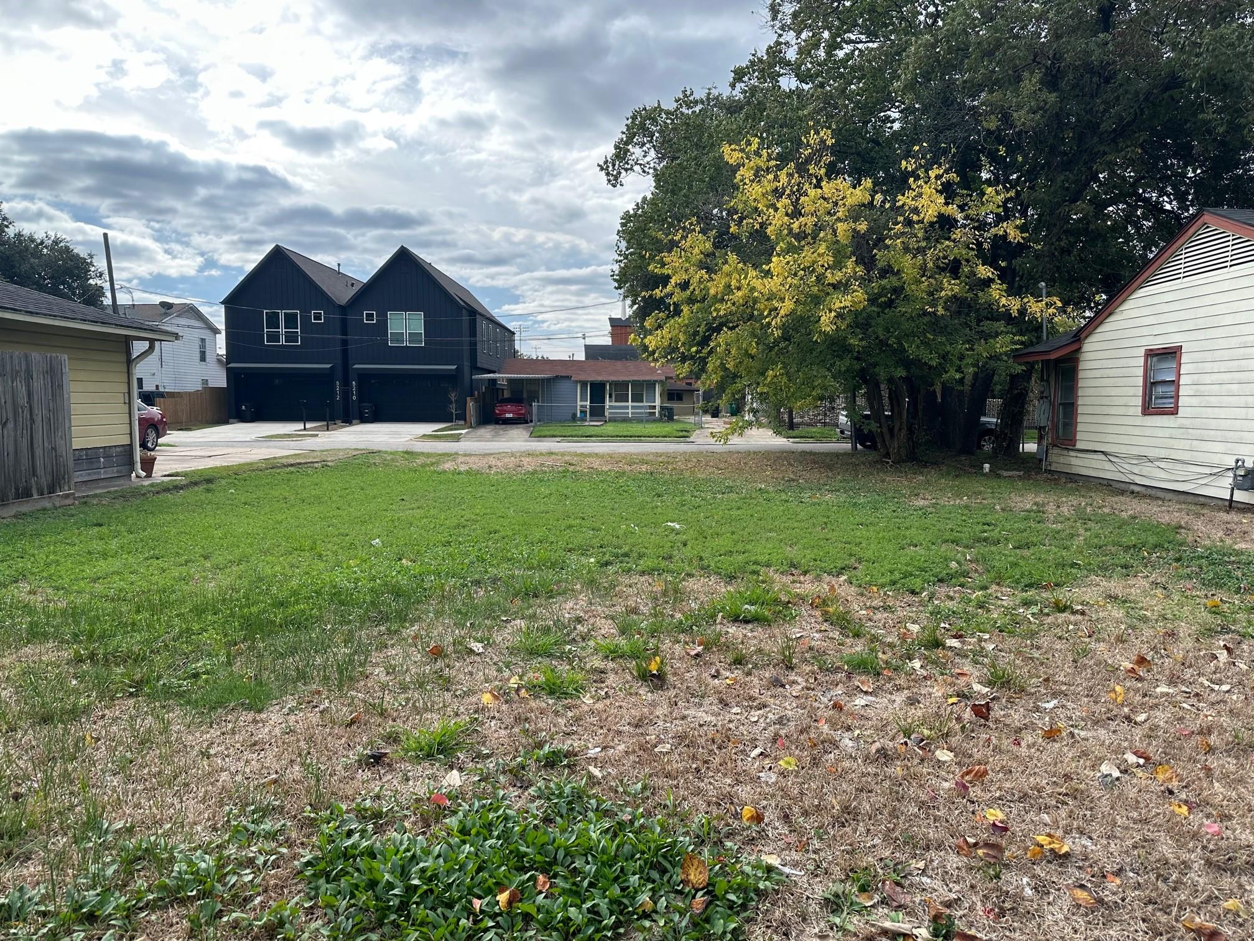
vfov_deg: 56.8
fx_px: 869
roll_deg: -0.5
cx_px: 627
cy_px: 470
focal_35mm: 24
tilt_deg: -5.5
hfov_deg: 71.6
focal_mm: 6.86
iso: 80
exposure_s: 1/2299
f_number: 1.78
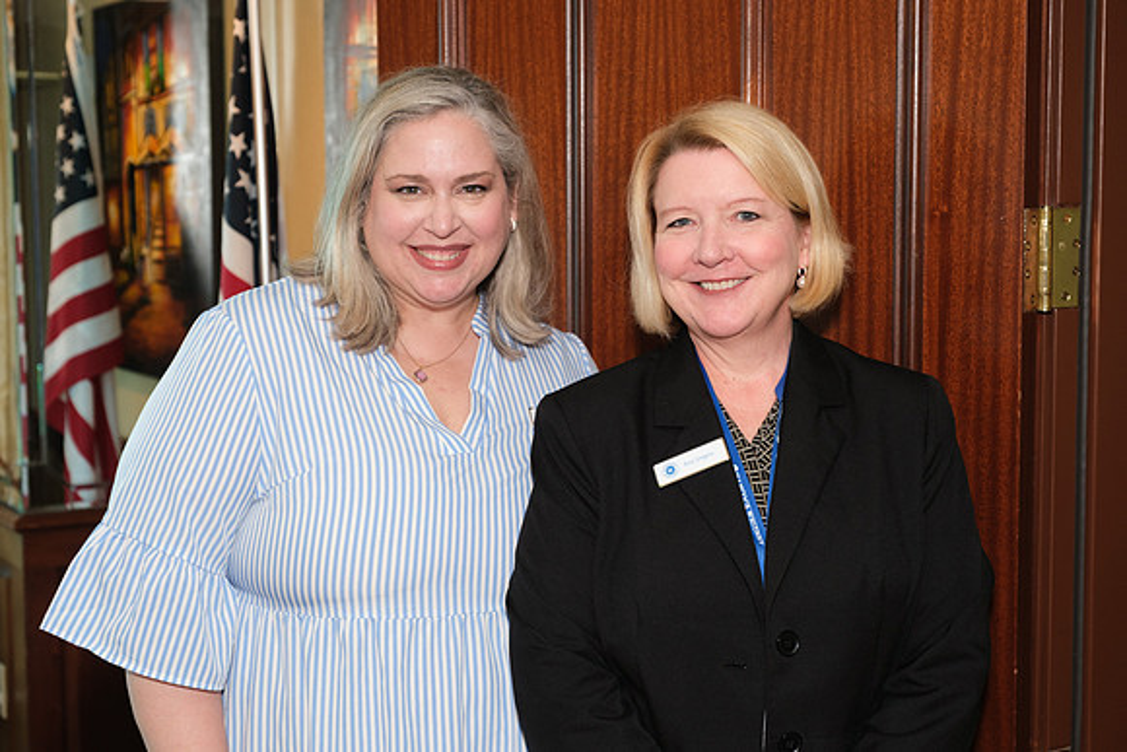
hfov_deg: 34.5
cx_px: 564
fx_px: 1816
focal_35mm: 58
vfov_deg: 23.4
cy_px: 376
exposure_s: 1/125
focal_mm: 38.8
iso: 1000
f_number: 4
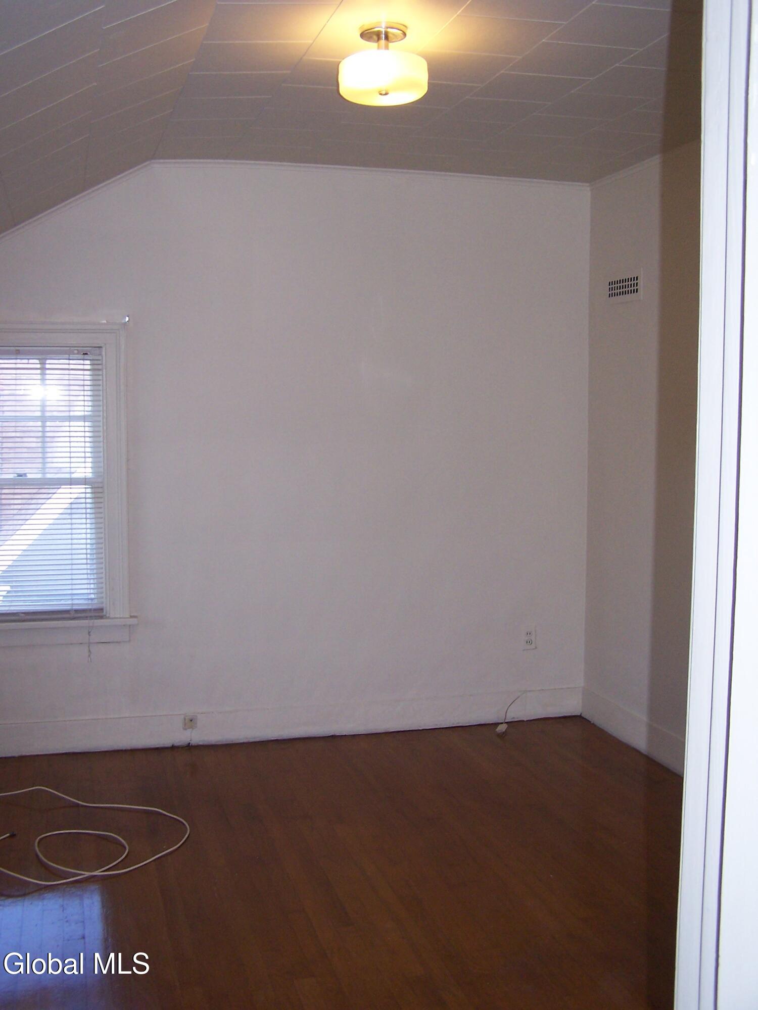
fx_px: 1109
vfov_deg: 49.0
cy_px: 505
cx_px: 379
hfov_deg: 37.7
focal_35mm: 38
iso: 140
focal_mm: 6.3
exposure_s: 1/60
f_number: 2.8
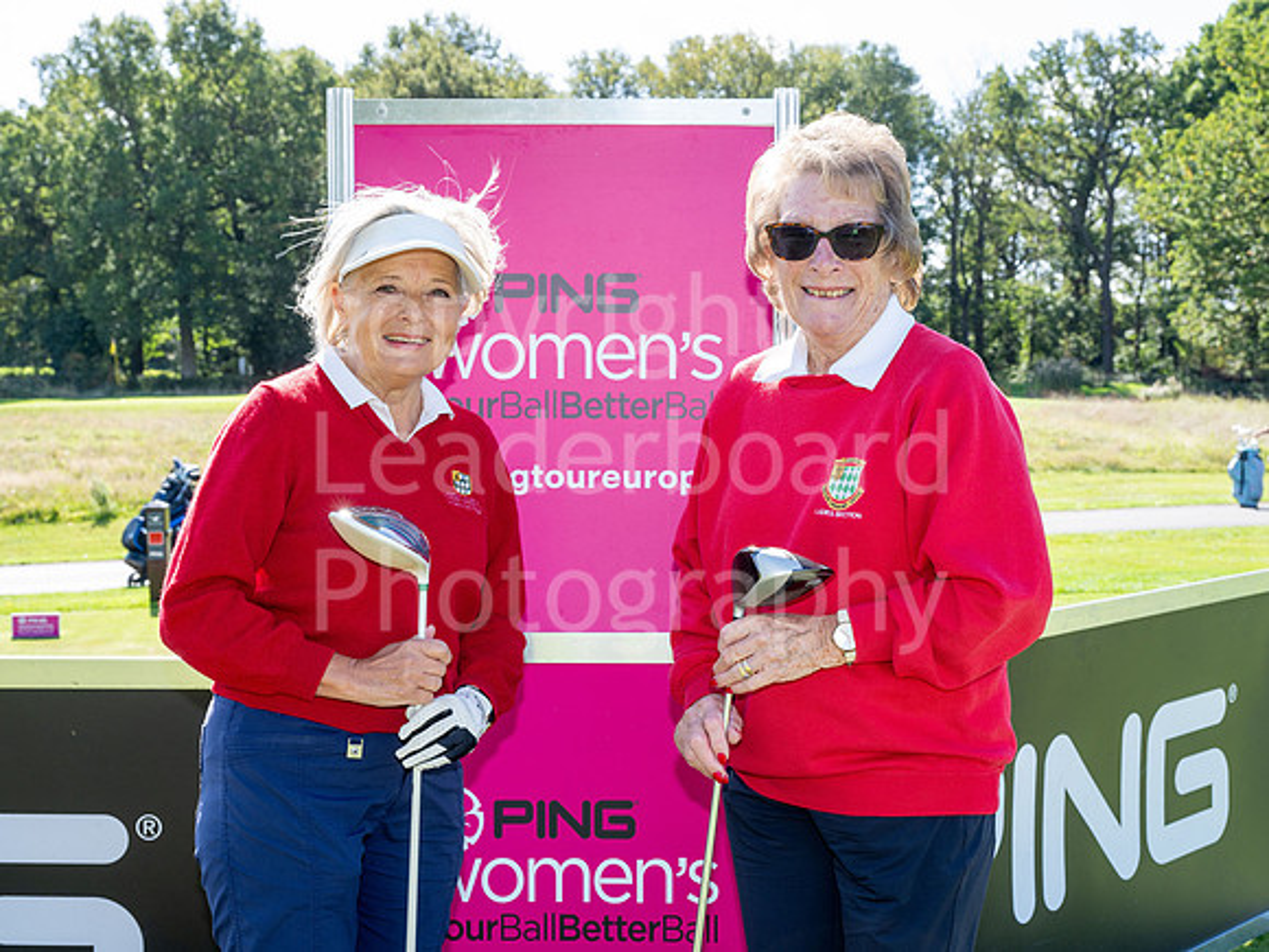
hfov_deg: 39.1
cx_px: 634
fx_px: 1784
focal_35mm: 49
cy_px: 476
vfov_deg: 29.9
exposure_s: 1/160
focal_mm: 45
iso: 250
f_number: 8
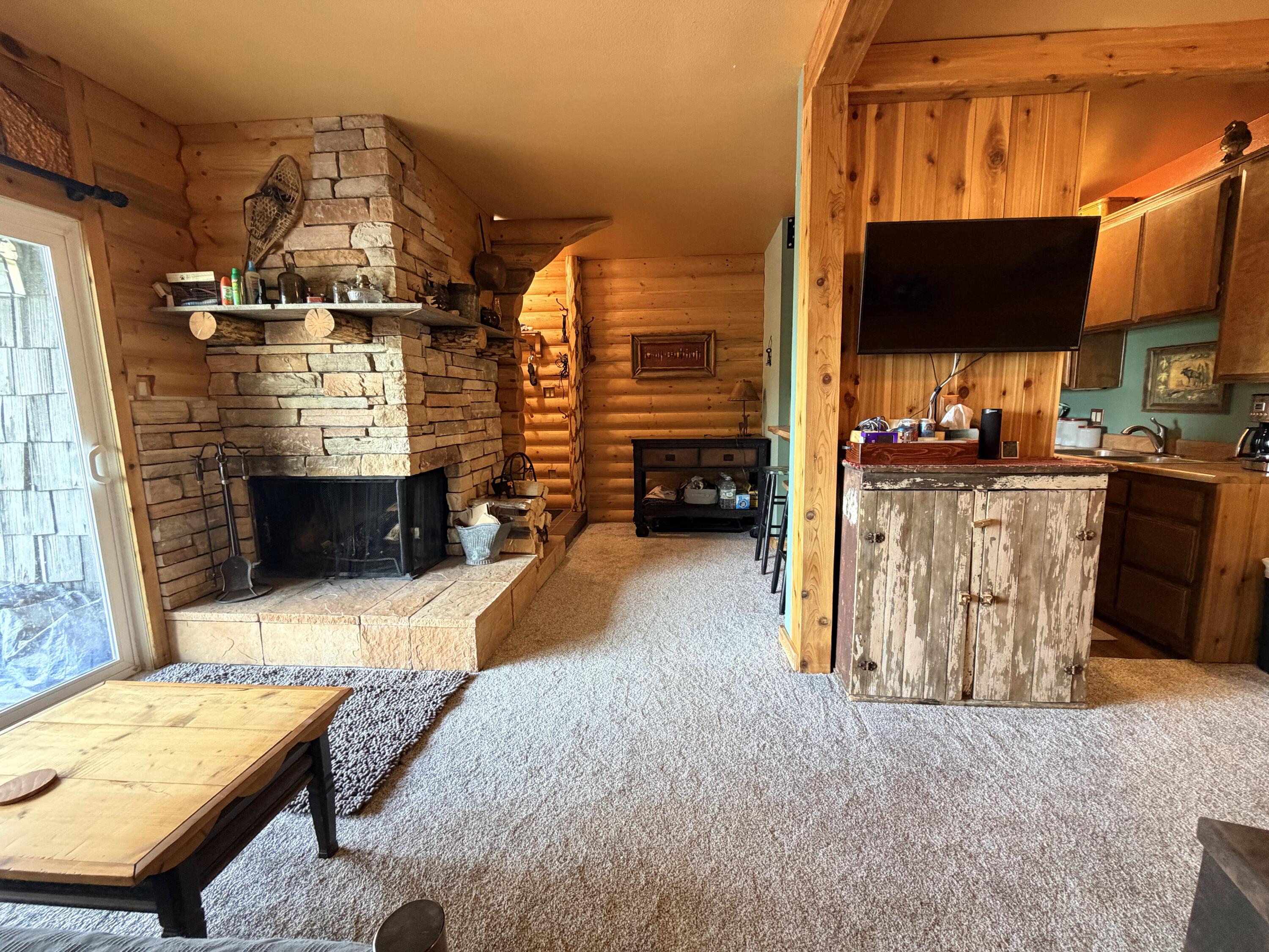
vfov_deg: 85.7
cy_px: 476
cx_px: 634
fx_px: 513
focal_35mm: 14
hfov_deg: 102.1
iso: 400
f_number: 2.2
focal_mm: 2.22
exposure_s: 1/60
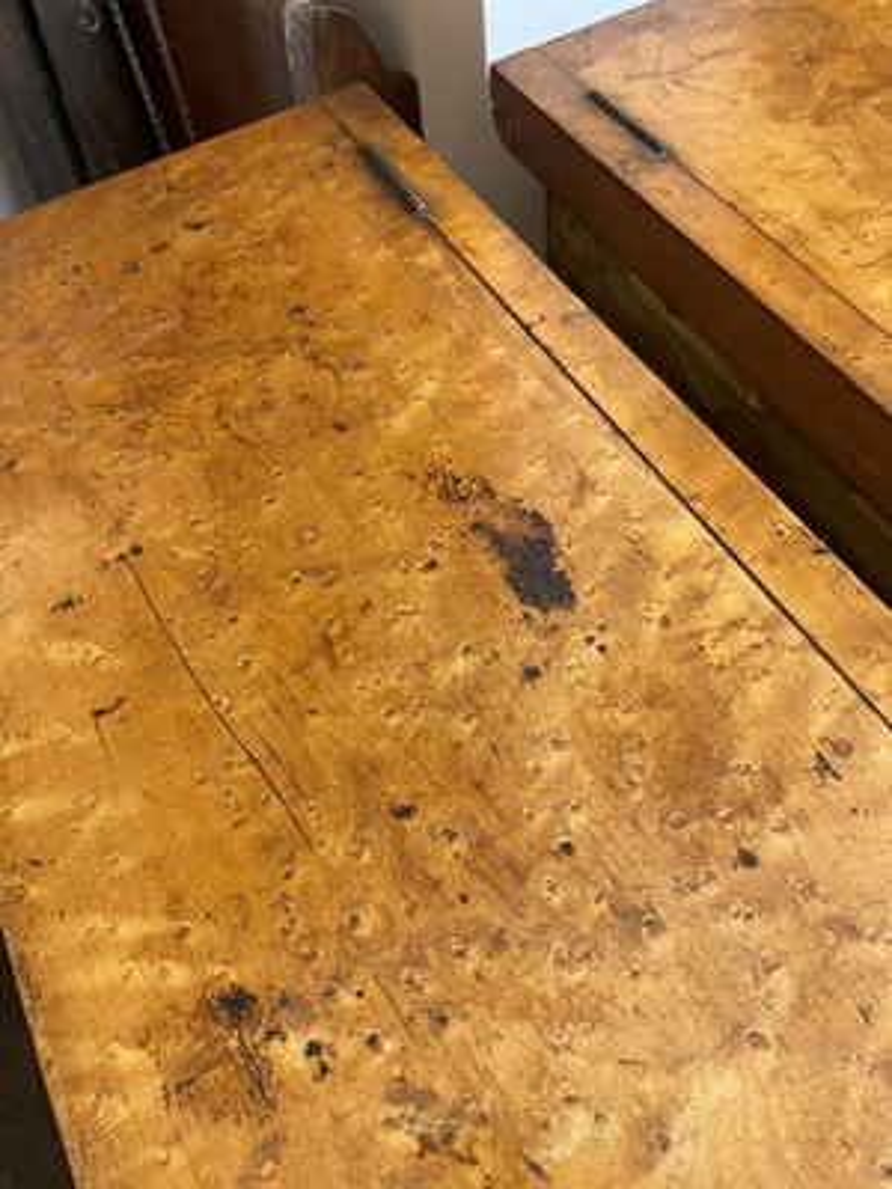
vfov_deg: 69.4
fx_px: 859
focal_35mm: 25
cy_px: 594
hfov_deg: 54.9
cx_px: 446
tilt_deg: -56.3
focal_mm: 5.1
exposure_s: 1/50
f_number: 1.6
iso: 320
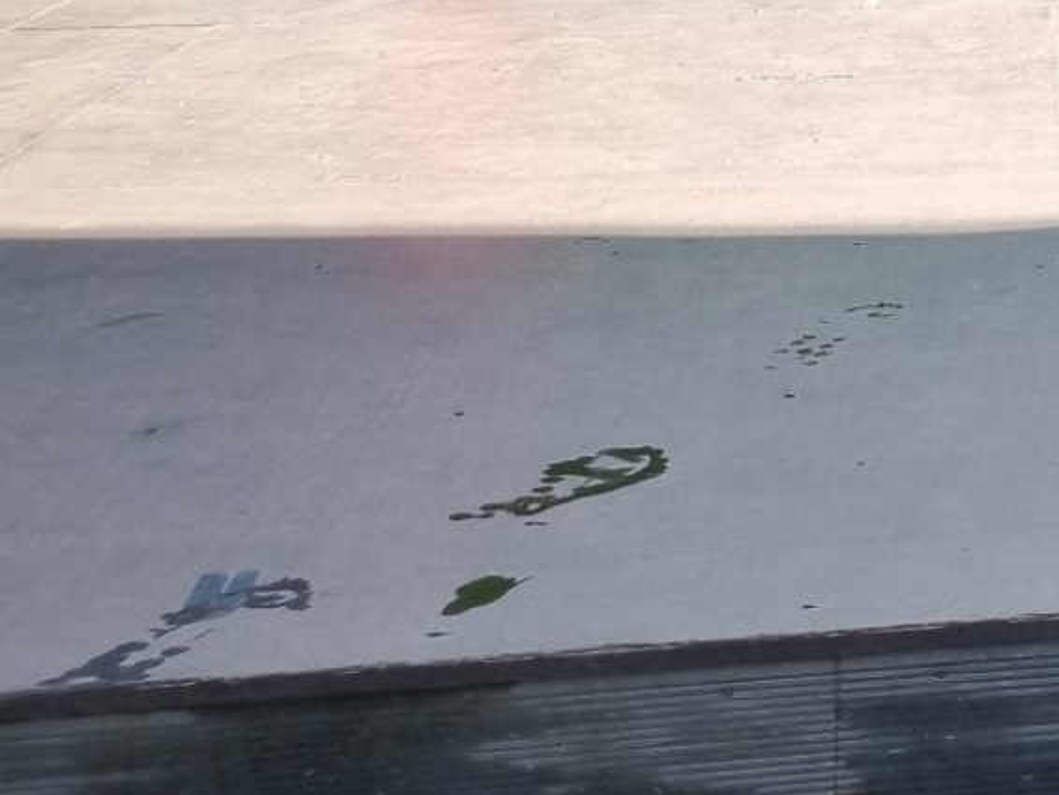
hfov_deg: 20.4
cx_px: 1491
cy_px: -413
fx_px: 2601
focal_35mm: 85
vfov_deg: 15.9
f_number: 1.8
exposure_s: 1/762
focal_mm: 5.4
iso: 50
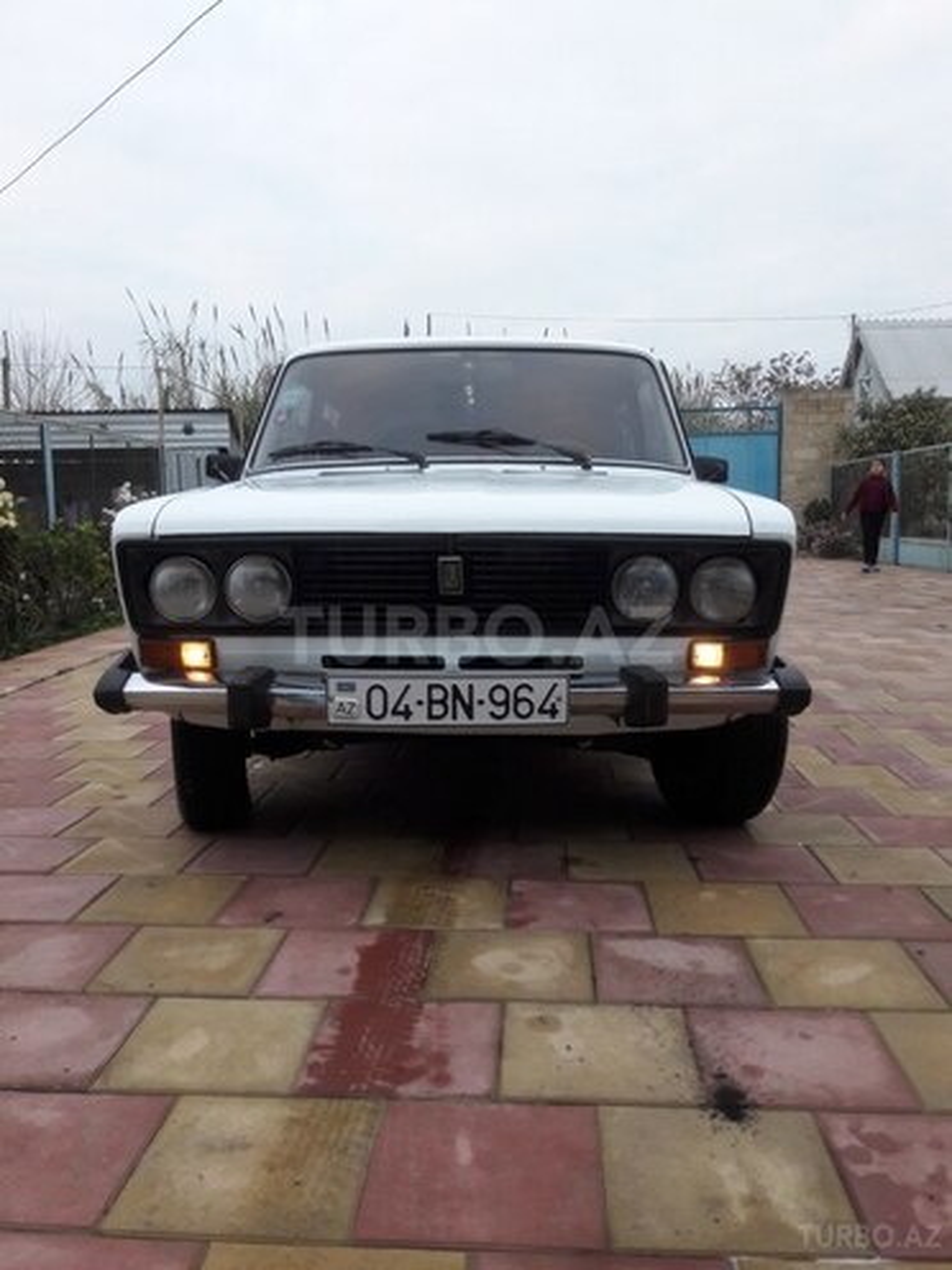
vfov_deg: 63.4
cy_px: 635
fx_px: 1027
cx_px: 476
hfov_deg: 49.7
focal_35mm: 28
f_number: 1.9
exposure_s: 1/33
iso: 64
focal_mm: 3.7
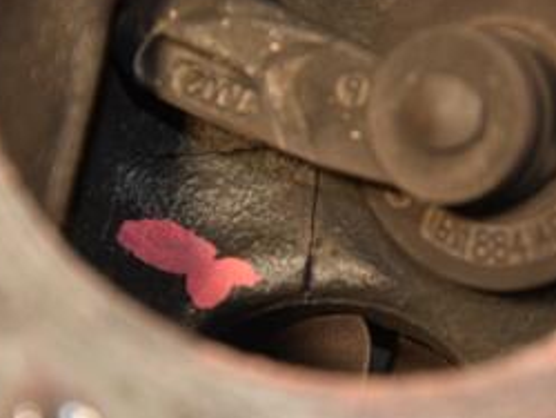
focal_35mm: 363
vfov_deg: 4.1
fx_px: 5839
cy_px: 167
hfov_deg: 5.5
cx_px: 349
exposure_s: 1/100
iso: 800
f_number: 5.6
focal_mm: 105
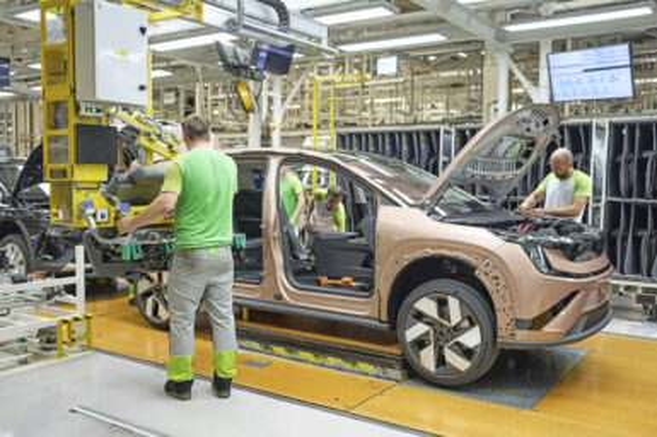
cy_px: 218
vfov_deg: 37.8
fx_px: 638
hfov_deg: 54.5
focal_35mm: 35
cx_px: 328
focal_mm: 35
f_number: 2
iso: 800
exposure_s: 1/500
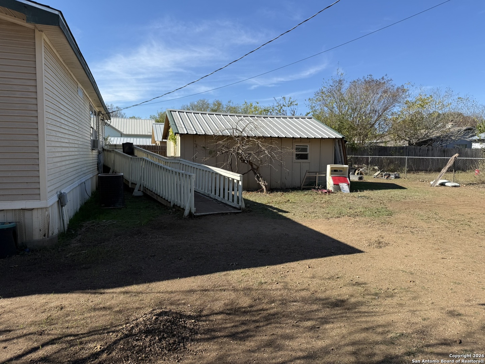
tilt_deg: -0.7
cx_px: 242
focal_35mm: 24
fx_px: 336
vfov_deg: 56.8
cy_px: 182
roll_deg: -2.1
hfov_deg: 71.6
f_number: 1.78
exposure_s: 1/3279
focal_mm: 6.76
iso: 80
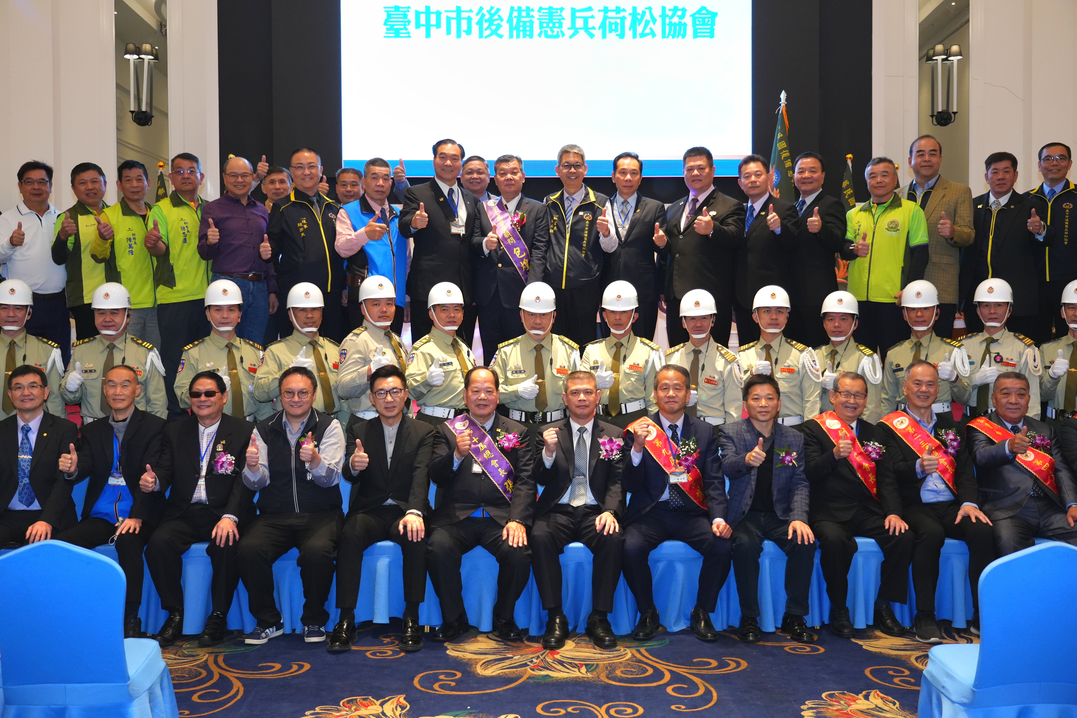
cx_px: 538
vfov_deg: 35.9
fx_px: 1107
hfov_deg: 51.9
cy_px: 359
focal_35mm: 37
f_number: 4
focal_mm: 37
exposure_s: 1/161
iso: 3200
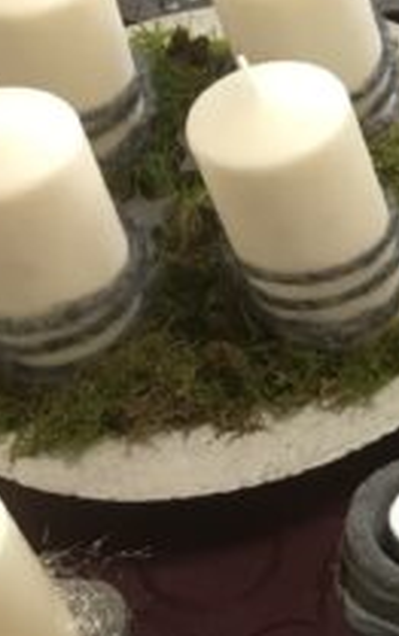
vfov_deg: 18.4
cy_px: 316
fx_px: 1962
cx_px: 975
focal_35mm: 113
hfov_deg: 10.1
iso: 100
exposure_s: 1/33
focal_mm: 4.15
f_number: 2.2
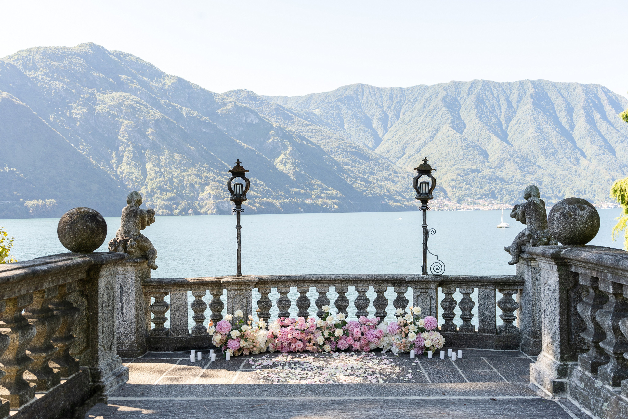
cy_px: 210
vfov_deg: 37.9
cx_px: 314
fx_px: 611
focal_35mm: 35
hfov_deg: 54.4
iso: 250
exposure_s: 1/250
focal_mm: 35
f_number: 6.3
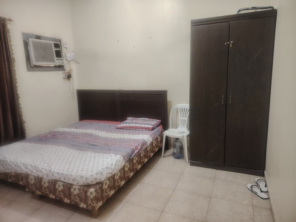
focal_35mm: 24
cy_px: 111
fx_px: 205
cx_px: 148
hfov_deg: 71.6
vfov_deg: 56.8
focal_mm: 5.25
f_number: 1.75
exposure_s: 1/120
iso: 5800
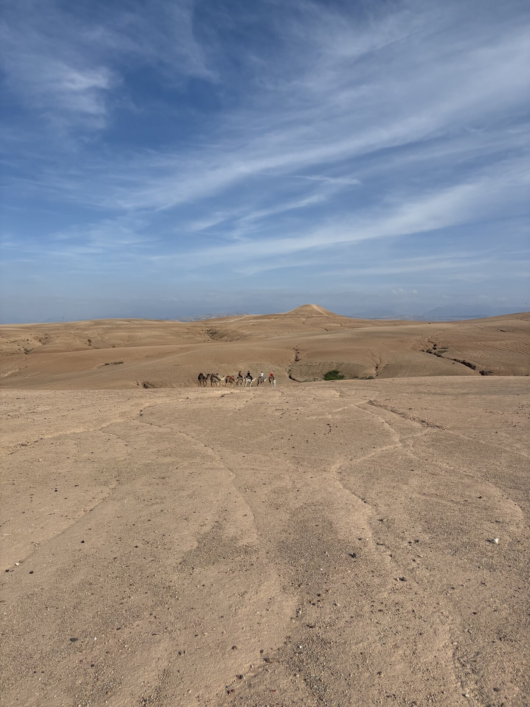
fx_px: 531
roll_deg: +0.1
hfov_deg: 53.1
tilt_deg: -1.8
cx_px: 265
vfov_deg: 67.3
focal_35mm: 26
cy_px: 354
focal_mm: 5.96
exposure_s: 1/5348
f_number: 1.6
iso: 50
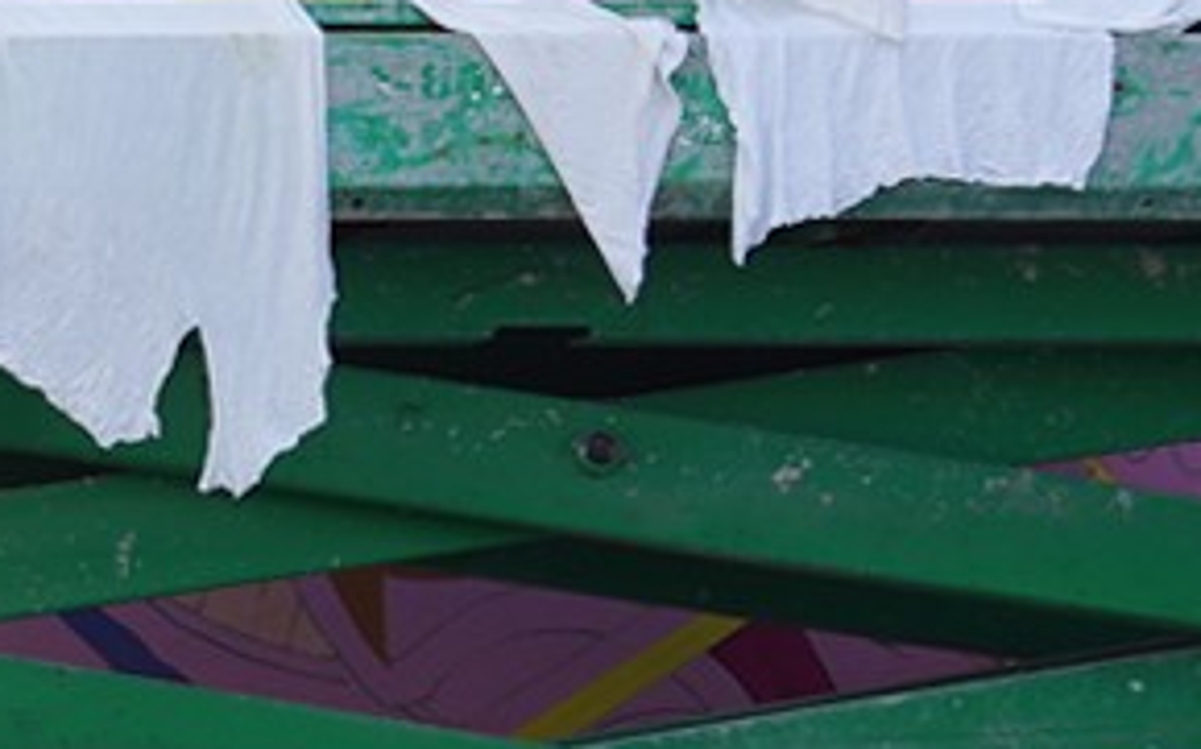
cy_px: 906
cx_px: -2178
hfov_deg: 8.8
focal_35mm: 204
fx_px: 6675
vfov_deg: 6.4
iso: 100
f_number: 8
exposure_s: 1/100
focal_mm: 29
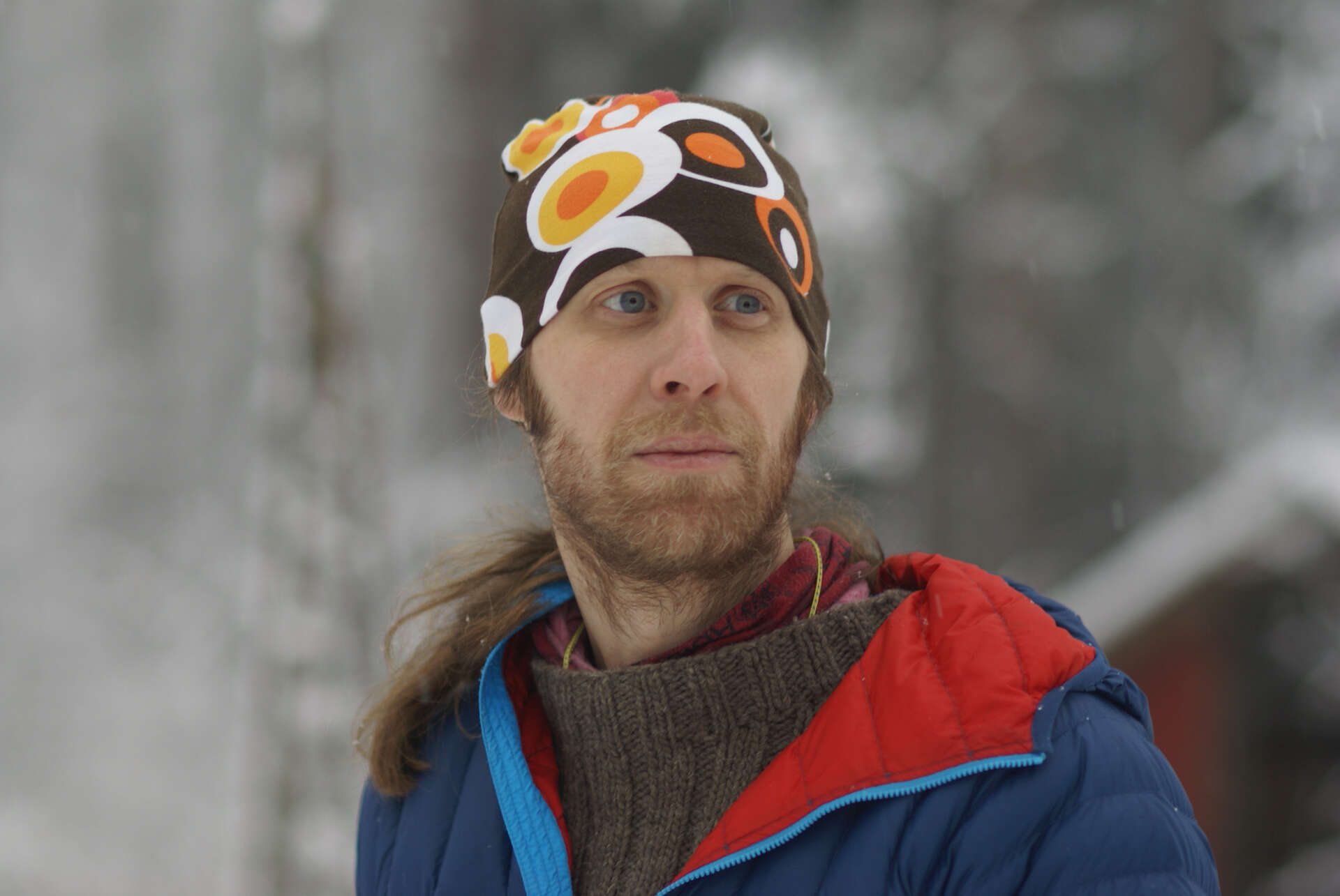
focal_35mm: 128
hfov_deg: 16.1
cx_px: 670
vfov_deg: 10.8
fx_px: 4751
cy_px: 448
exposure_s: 1/80
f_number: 2
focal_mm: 85
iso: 100
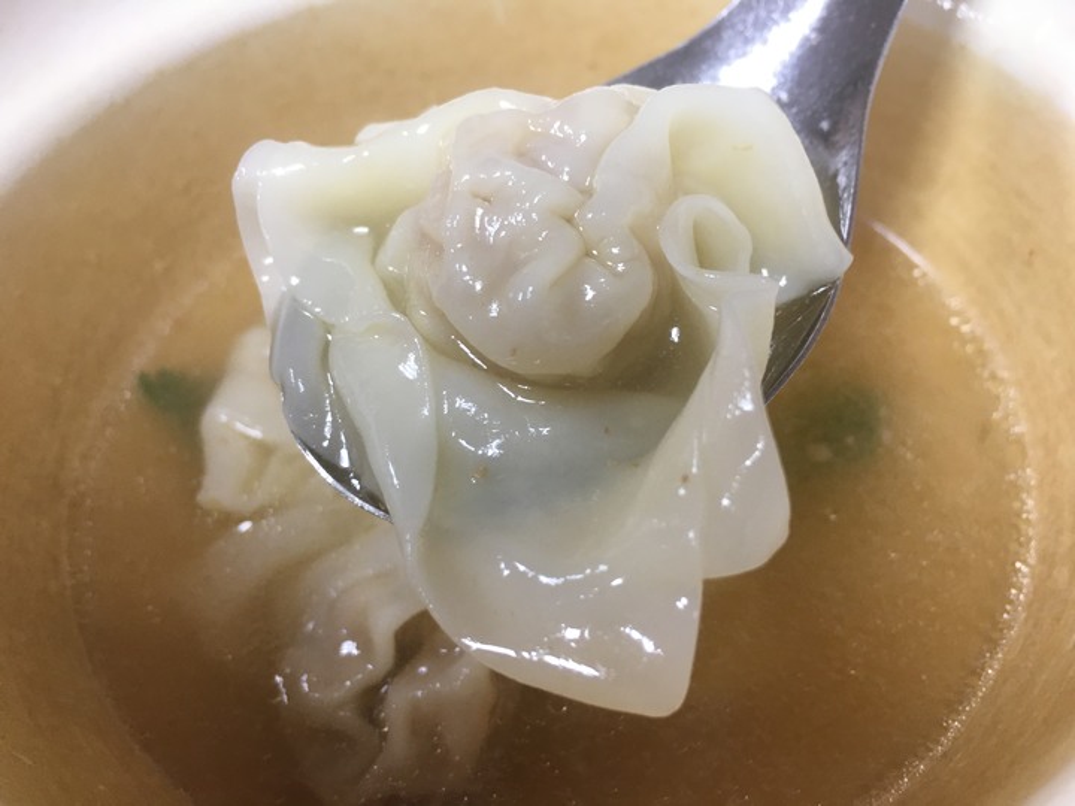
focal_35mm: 29
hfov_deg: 61.7
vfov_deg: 48.2
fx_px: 901
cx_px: 538
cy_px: 403
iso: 100
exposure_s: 1/30
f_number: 2.2
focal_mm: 4.15
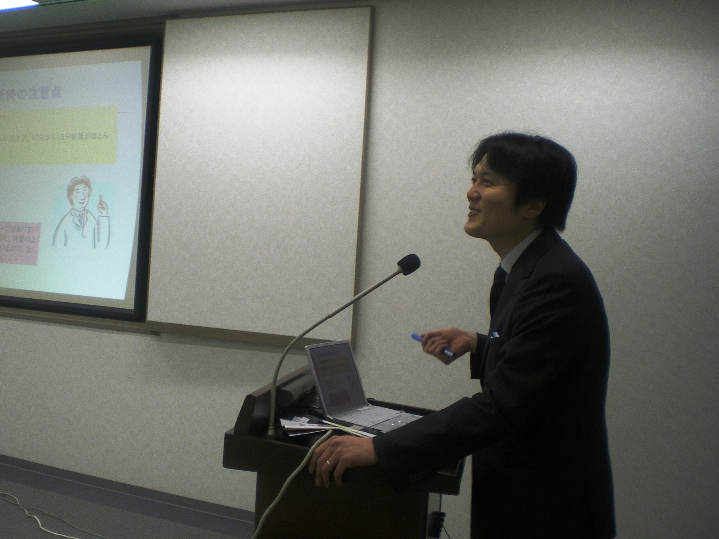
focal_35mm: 36
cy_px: 270
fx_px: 748
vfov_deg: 39.7
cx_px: 360
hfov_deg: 51.4
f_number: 3.1
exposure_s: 1/50
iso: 125
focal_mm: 6.3
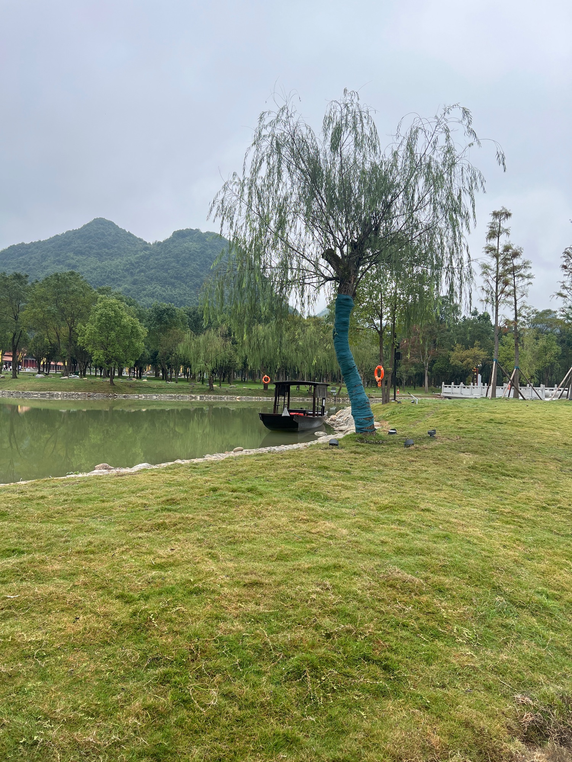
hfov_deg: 53.1
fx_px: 573
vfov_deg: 67.3
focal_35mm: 26
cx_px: 286
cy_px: 381
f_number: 1.5
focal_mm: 5.7
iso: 50
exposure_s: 1/909
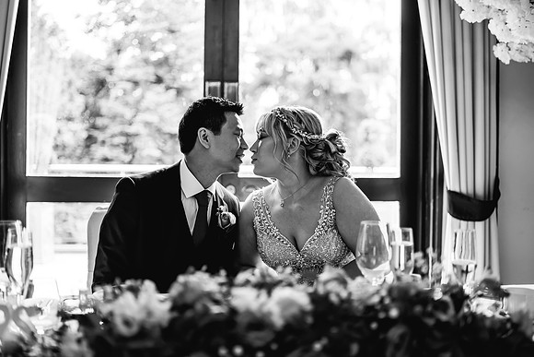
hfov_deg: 52.1
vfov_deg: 36.1
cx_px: 267
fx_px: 546
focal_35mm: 37
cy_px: 178
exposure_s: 1/250
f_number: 1.4
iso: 250
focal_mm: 35
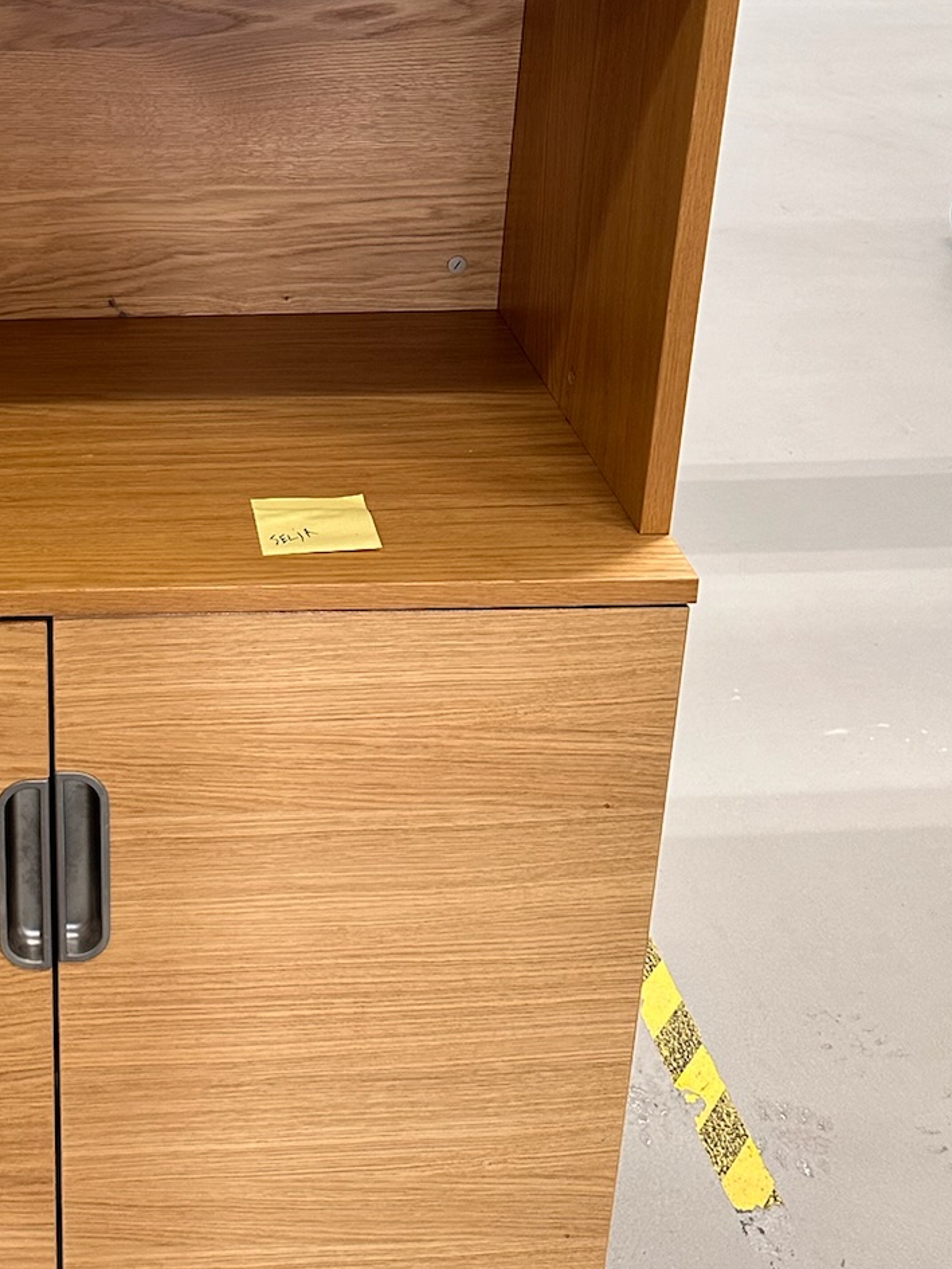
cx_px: 20
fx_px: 1906
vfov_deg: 36.0
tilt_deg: -23.2
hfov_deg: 26.7
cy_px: 318
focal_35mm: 52
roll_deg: +1.8
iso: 200
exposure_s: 1/100
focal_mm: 6.86
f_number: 1.78
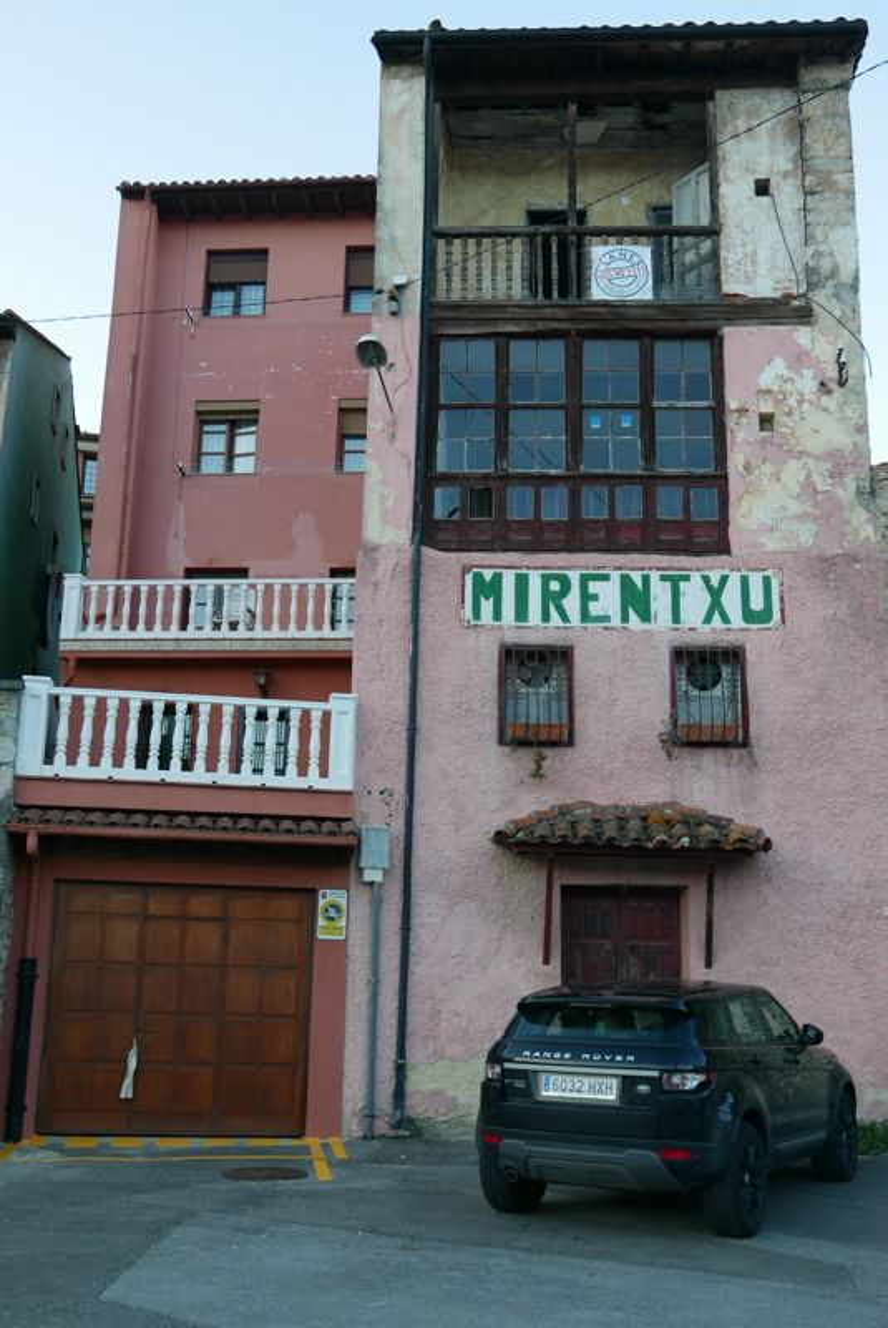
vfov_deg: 51.8
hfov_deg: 36.0
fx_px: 1366
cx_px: 444
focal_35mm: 37
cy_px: 664
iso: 200
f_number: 3.2
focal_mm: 16.5
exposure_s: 1/125
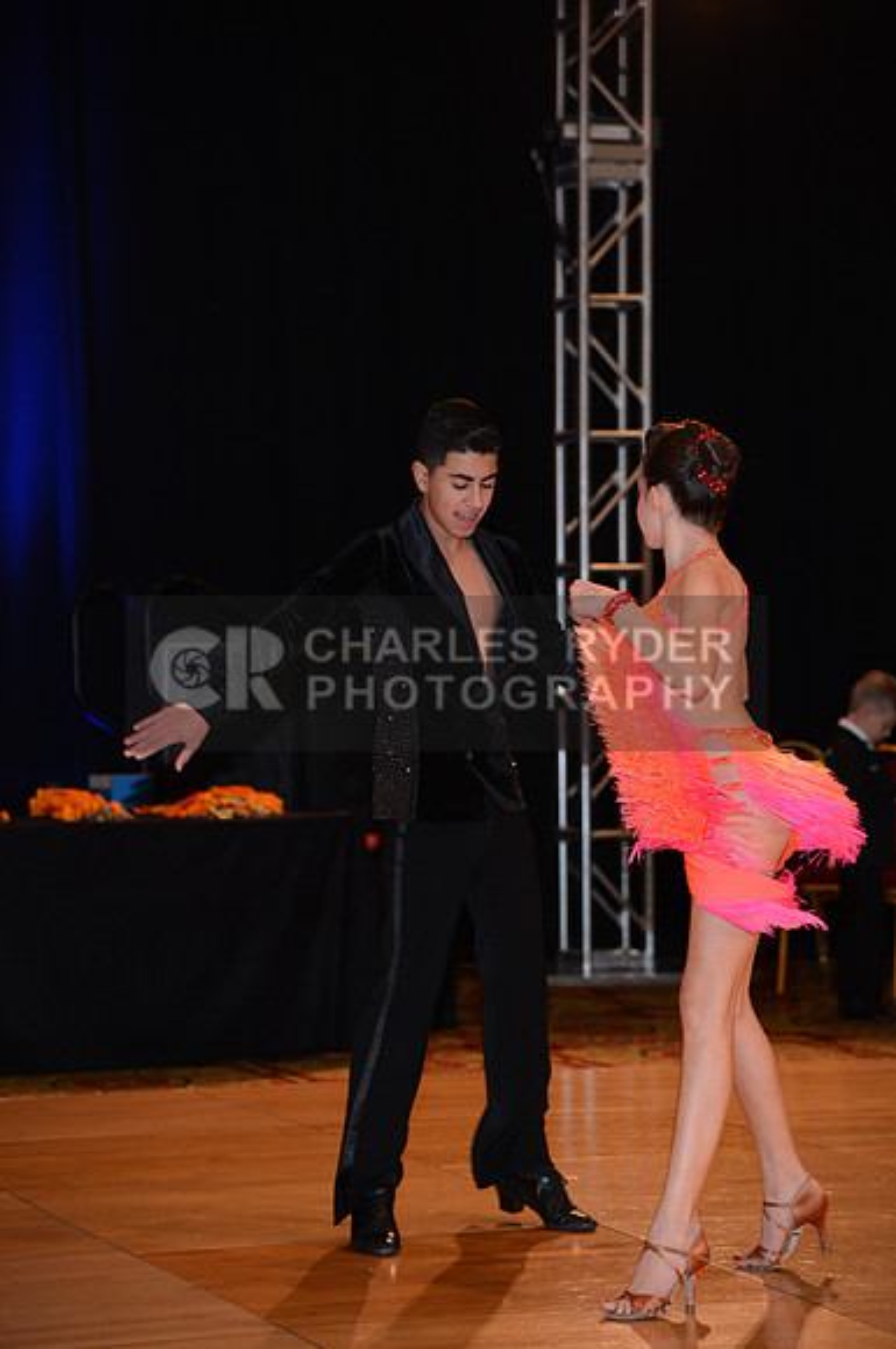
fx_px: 4119
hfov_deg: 12.4
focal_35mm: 110
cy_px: 674
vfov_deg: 18.6
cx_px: 448
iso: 2000
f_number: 4.5
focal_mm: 110
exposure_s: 1/200
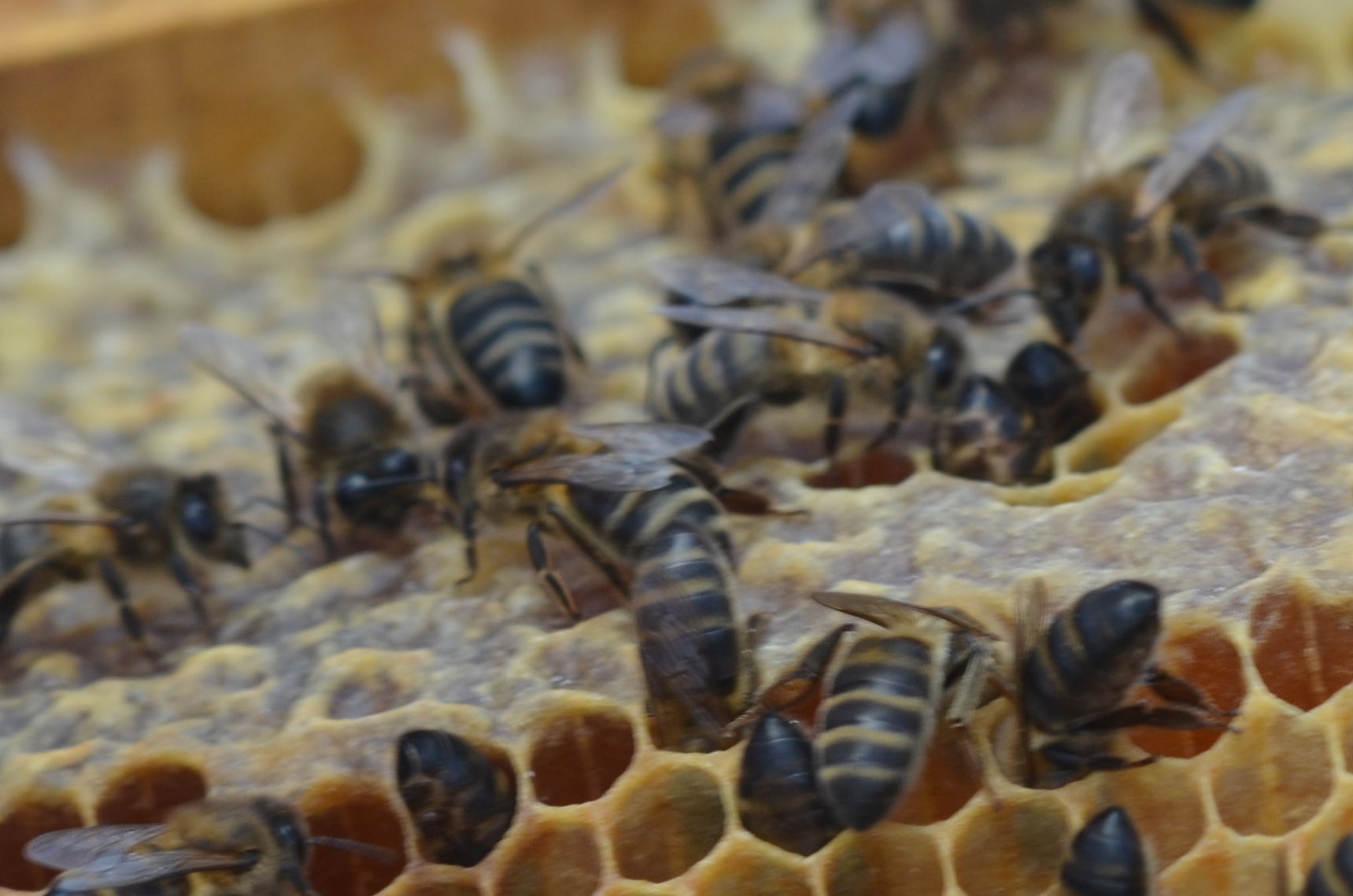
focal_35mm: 365
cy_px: 650
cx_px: 1392
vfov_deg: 3.7
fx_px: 13707
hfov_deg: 5.6
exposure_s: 1/160
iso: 200
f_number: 6.3
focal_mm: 85
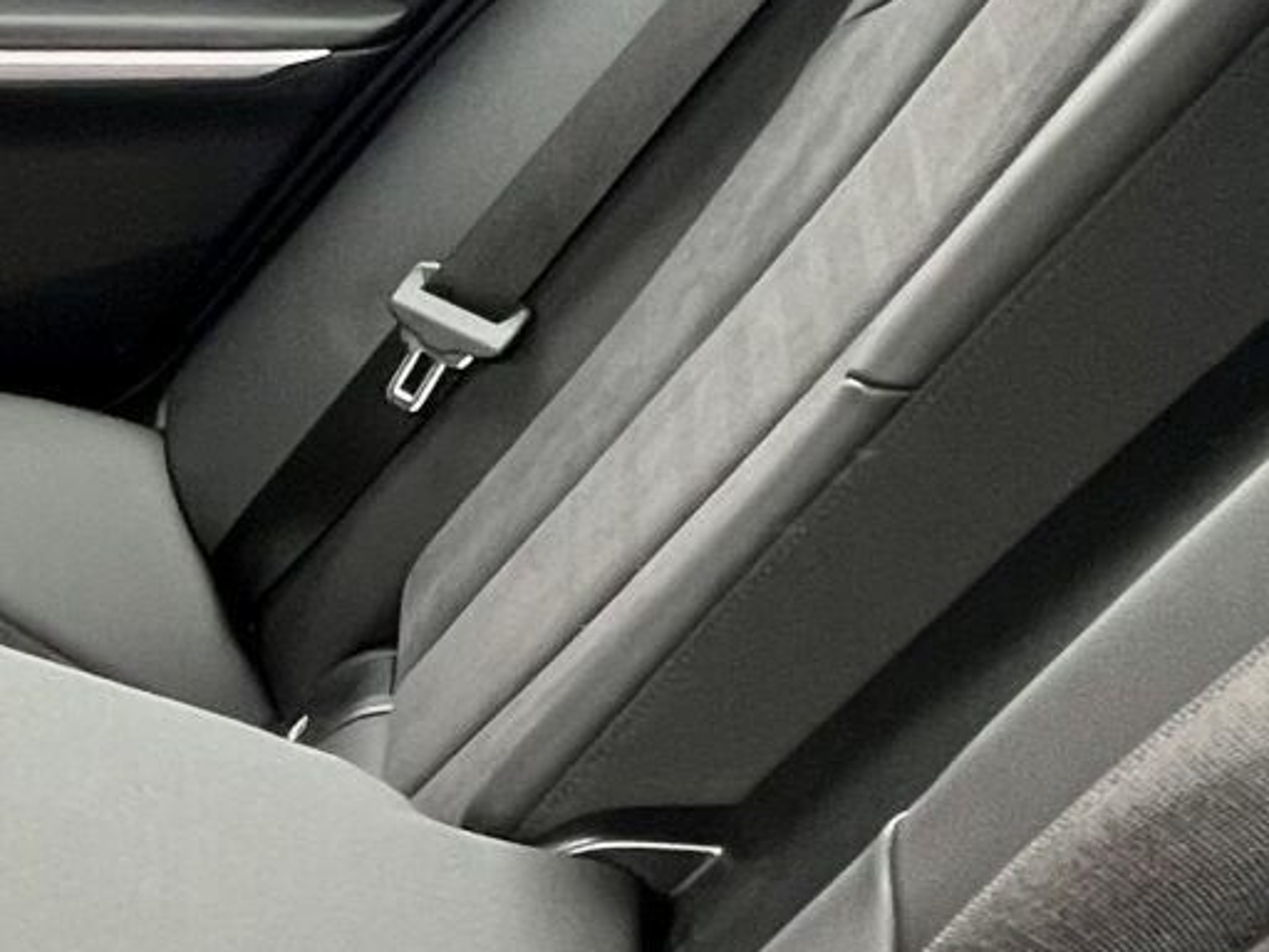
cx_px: -615
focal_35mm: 65
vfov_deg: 20.9
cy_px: 1178
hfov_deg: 23.9
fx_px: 2383
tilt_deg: -47.7
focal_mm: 1.57
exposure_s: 1/60
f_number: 1.8
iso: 250
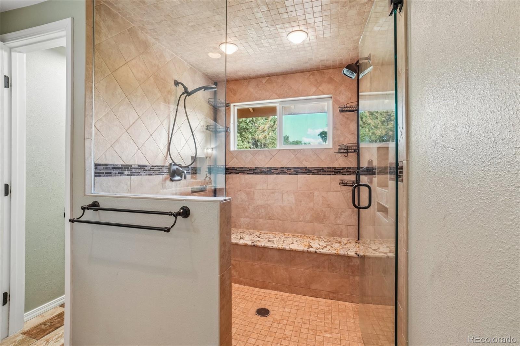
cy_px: 173
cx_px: 260
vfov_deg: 77.3
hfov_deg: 100.4
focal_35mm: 15
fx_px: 217
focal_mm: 10
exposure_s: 1/10
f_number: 8
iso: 400
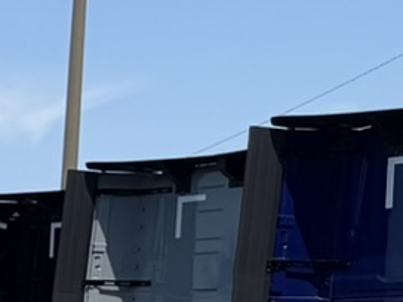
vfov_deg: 8.0
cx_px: -1076
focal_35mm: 181
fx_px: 2107
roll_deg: -1.0
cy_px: 472
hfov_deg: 8.0
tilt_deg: -0.8
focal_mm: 6.76
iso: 80
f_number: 1.78
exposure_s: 1/3584
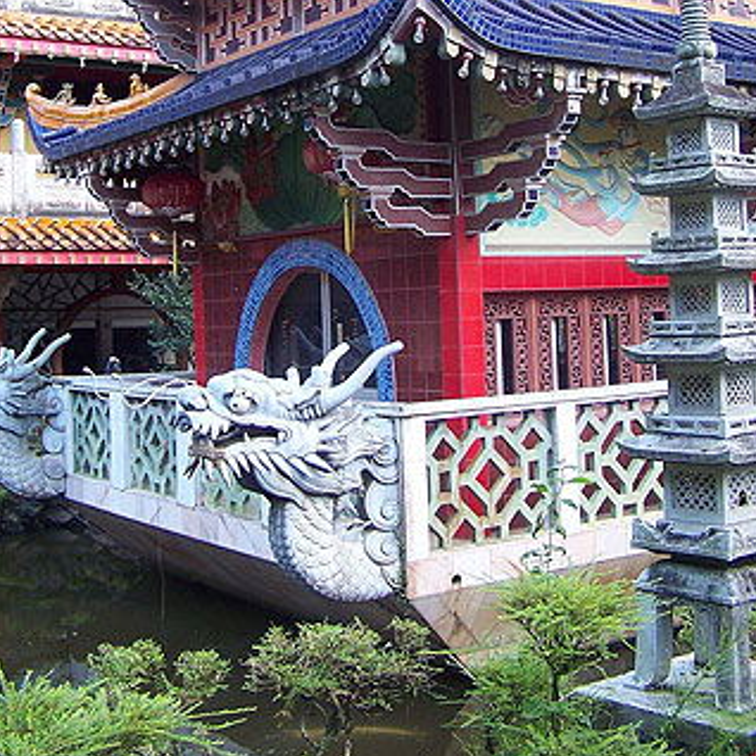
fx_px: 1285
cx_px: 347
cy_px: 164
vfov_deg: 32.0
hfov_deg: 32.8
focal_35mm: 52
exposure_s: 1/50
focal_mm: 5.85
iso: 64
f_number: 2.8
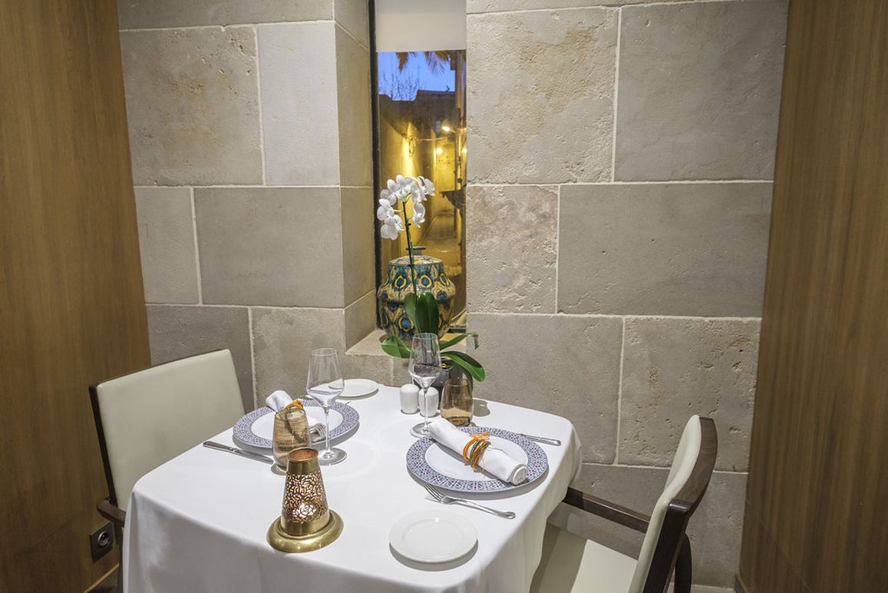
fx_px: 543
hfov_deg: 78.6
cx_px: 444
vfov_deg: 57.3
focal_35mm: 22
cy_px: 296
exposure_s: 1/2
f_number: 5.6
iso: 500
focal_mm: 14.5
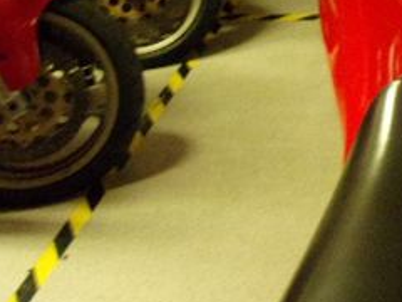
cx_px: 454
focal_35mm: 64
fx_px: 743
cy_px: -37
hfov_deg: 27.4
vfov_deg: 21.6
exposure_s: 1/17
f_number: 3.3
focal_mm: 4.3
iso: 550
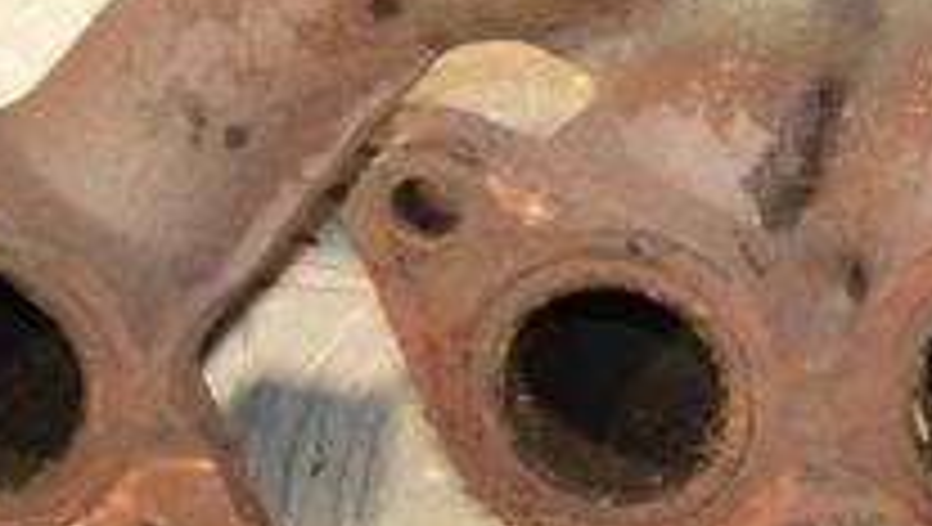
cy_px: -135
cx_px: 860
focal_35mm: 191
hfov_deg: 11.2
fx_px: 4726
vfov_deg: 6.3
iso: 800
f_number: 4.8
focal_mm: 42
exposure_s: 1/160
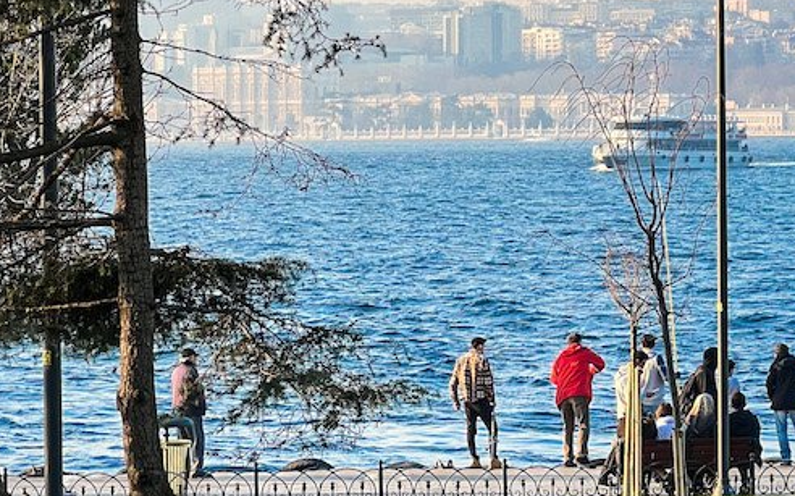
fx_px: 3682
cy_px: 347
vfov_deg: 7.7
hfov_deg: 12.3
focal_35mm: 170
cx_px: 530
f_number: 2.8
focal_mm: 9
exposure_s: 1/200
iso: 32
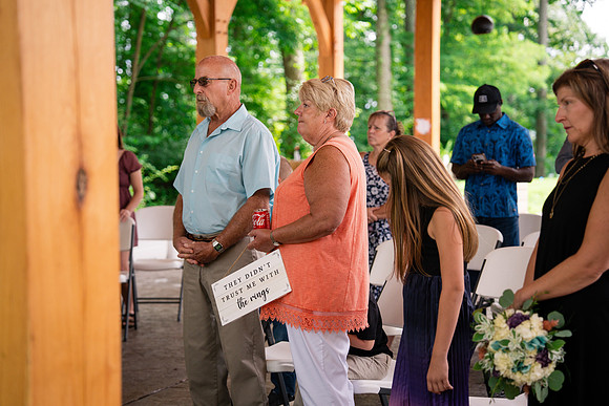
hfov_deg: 28.8
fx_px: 1184
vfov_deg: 19.5
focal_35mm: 70
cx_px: 304
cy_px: 203
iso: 400
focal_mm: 70
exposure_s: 1/640
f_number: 2.8
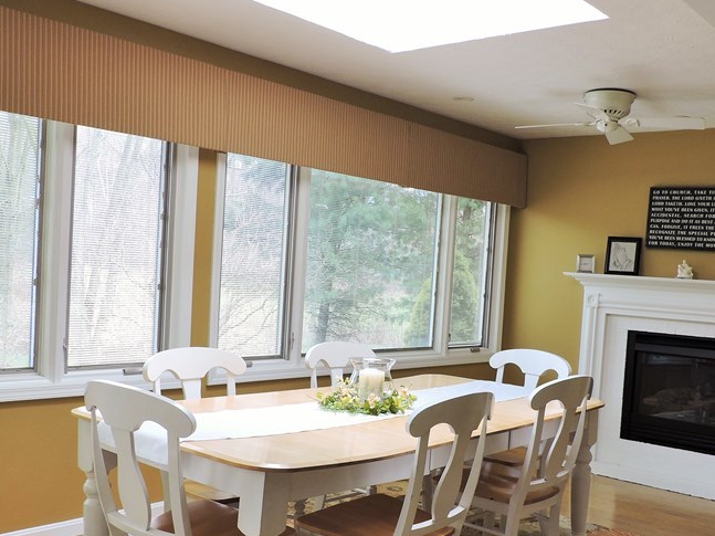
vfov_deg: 37.6
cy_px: 316
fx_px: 785
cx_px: 399
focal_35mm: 38
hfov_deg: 48.9
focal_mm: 4.3
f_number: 3
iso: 100
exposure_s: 1/60
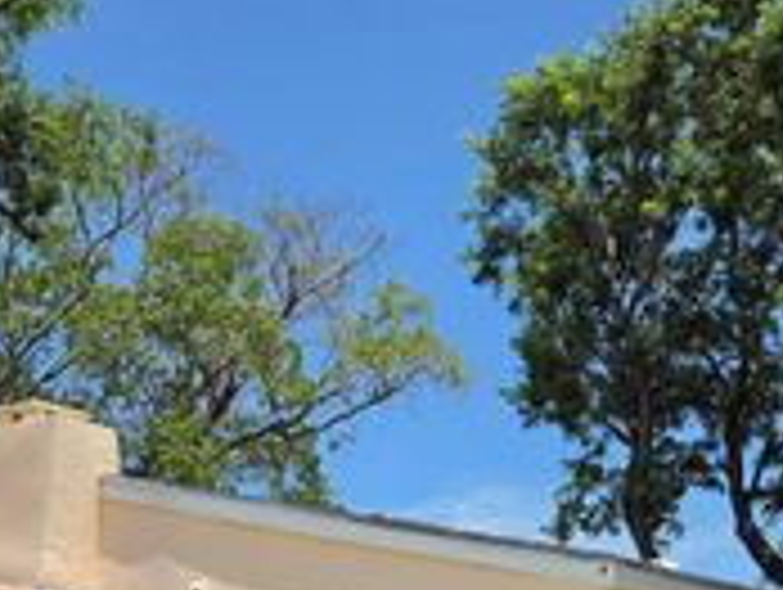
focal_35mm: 66
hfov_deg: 29.3
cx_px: 364
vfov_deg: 21.7
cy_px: 552
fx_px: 1495
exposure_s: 1/5002
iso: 80
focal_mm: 5.4
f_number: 1.8
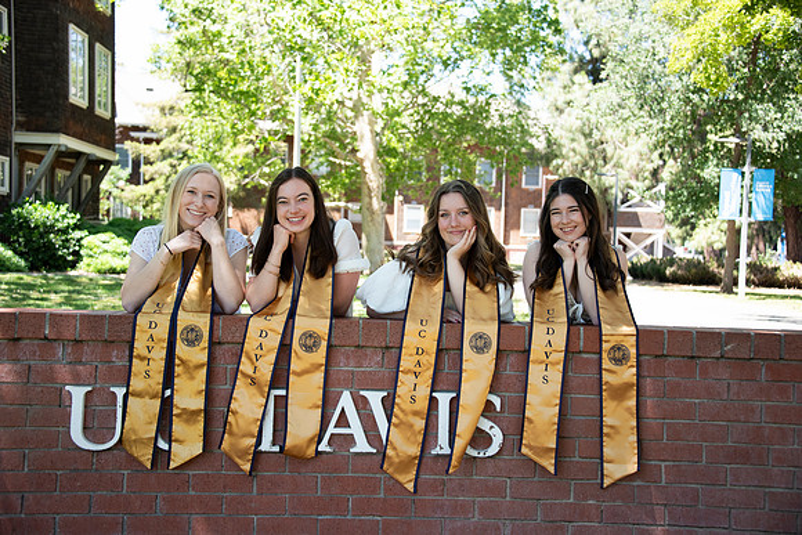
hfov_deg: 39.6
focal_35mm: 50
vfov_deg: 27.0
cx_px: 401
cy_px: 268
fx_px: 1114
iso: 640
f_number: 4.5
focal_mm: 50
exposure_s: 1/500
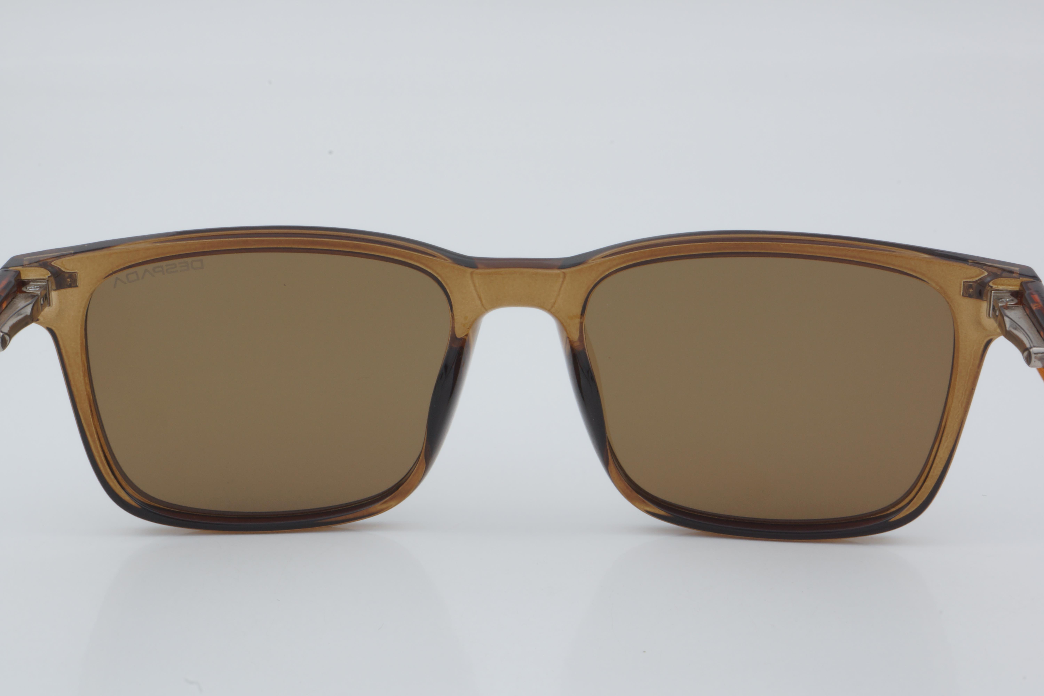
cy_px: 348
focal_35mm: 82
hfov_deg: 24.6
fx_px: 2392
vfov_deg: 16.6
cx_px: 522
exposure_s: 1/3
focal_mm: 55
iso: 100
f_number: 32
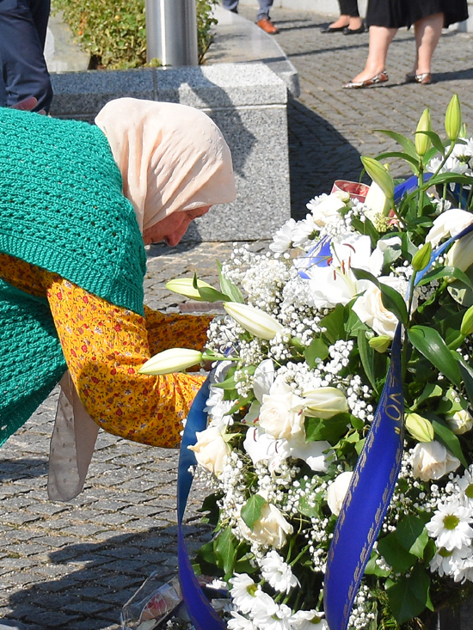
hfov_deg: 10.2
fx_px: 2641
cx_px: 150
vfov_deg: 13.5
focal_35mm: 145
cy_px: 95
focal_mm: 26
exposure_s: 1/4000
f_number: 3.8
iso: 400
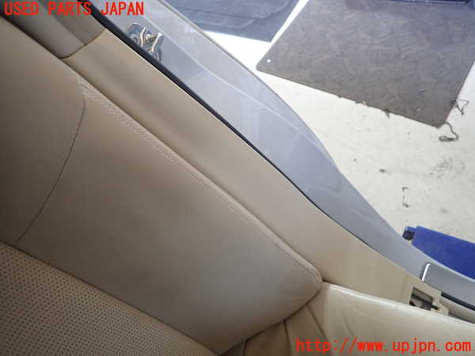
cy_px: 178
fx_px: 343
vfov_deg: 54.9
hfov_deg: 69.4
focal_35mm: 25
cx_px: 238
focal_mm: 4.5
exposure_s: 1/30
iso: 250
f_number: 2
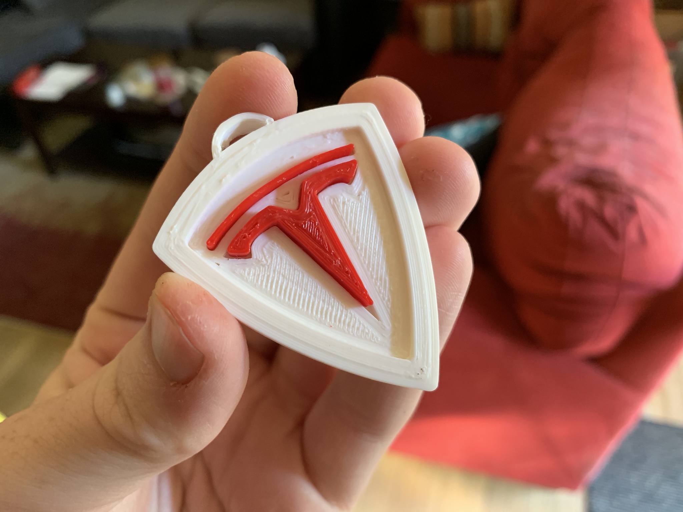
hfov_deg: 67.3
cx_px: 342
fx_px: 513
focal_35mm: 26
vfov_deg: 53.1
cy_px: 256
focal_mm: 4.25
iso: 320
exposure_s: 1/60
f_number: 1.8
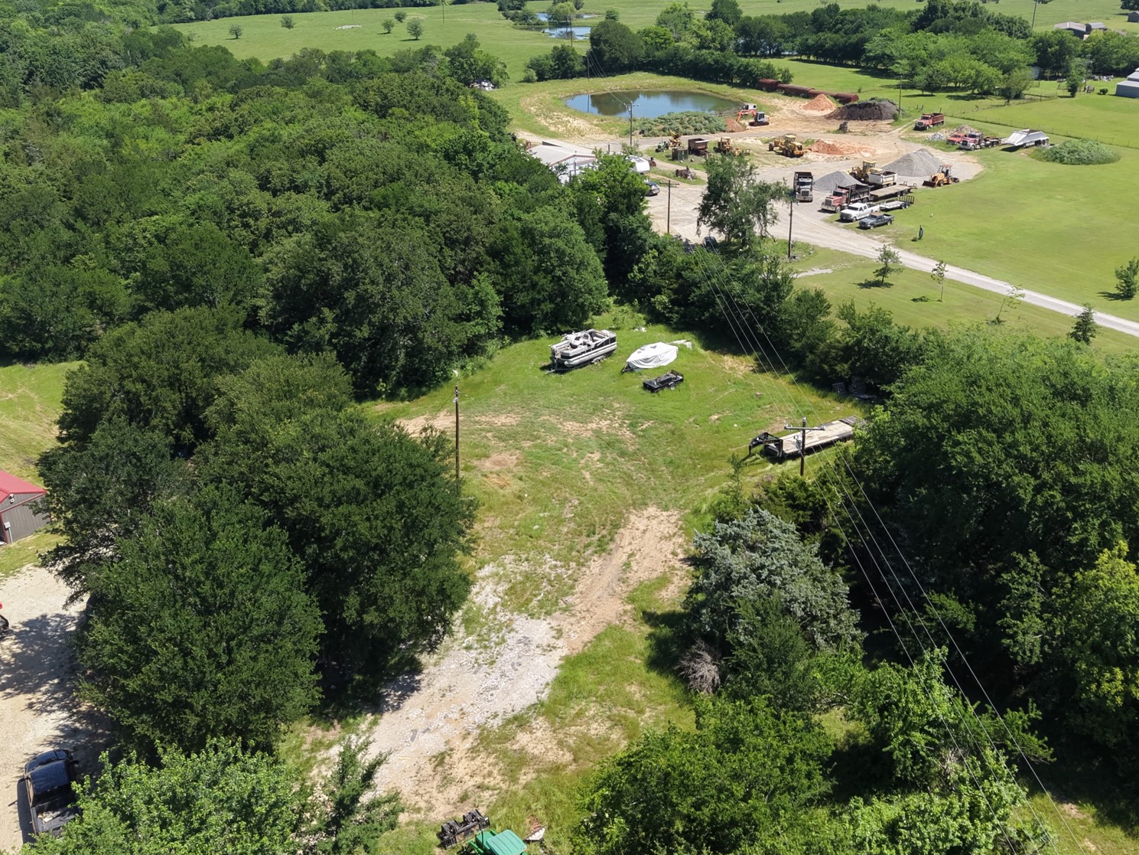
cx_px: 599
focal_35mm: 33
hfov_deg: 55.3
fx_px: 1086
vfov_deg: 42.8
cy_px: 367
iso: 290
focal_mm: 8.67
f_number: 1.8
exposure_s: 1/5000
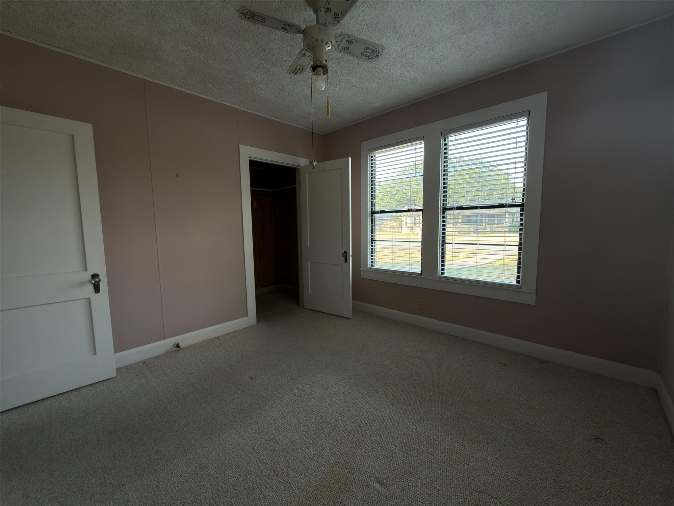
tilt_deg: -4.9
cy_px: 253
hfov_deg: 102.1
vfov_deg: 85.7
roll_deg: +1.0
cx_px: 337
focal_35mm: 14
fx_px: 273
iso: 50
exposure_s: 1/42
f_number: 2.2
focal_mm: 2.22
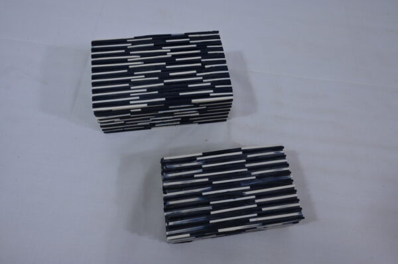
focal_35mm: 26
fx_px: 293
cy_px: 132
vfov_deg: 48.7
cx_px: 199
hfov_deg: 68.4
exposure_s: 1/125
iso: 500
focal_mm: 26.5
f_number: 9
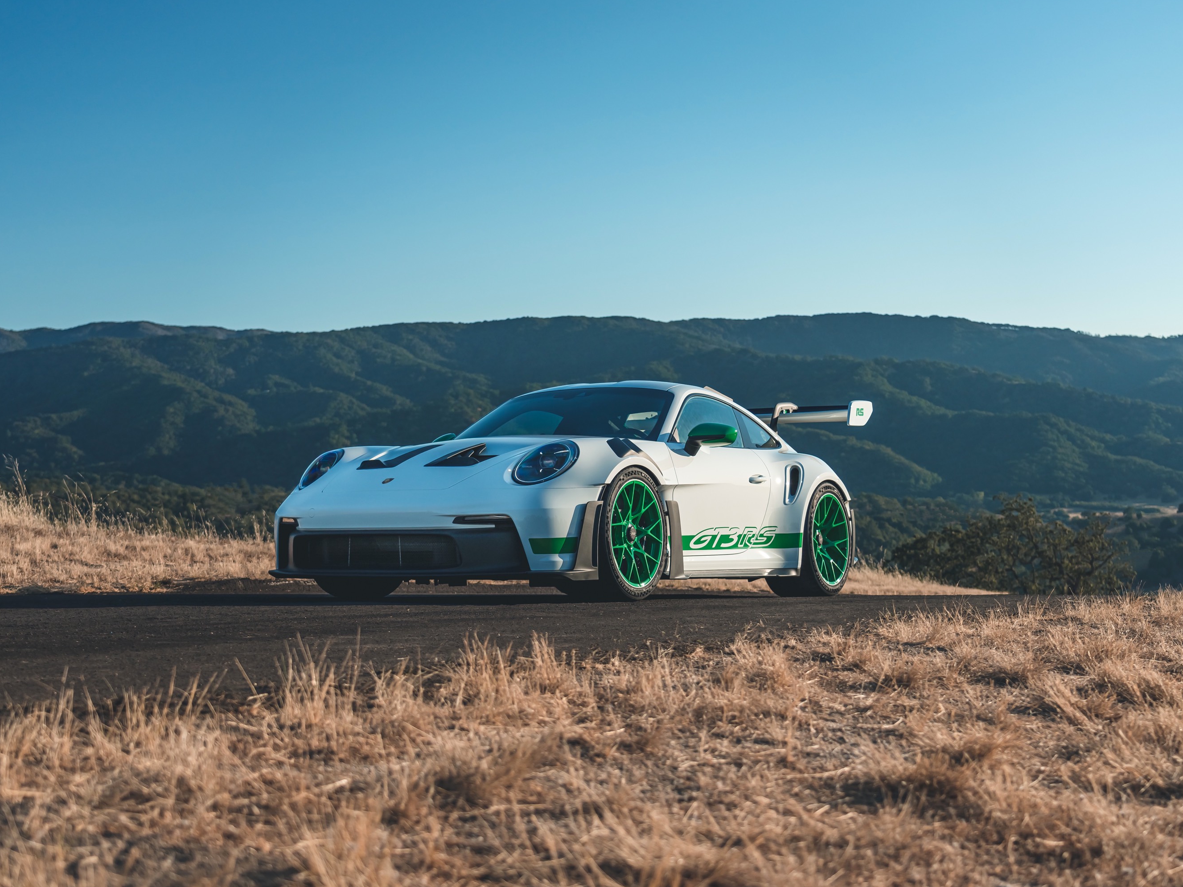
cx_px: 610
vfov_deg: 29.1
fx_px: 1709
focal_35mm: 50
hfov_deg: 38.2
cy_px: 443
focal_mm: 46
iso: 100
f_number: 4
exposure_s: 1/1000
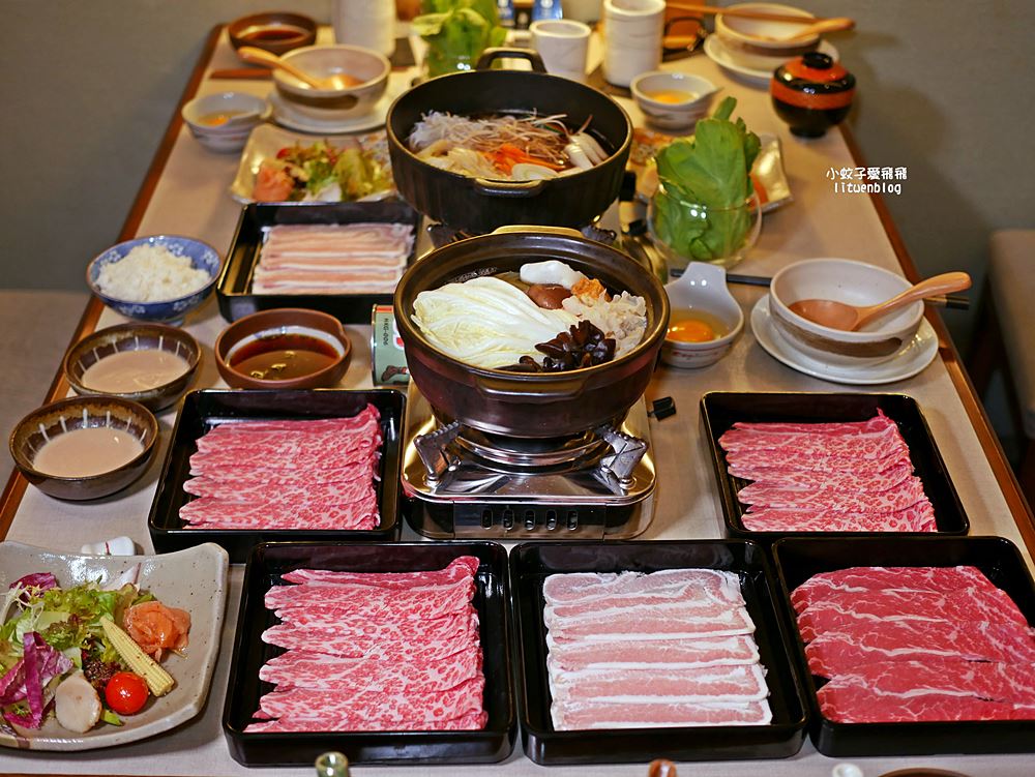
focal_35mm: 50
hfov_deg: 38.2
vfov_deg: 29.1
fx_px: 1496
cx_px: 518
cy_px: 388
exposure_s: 1/60
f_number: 1.8
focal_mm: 25
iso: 320
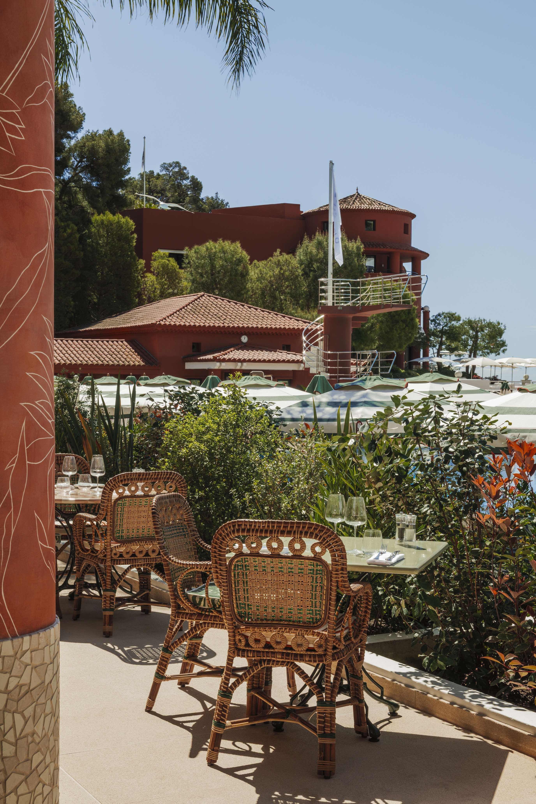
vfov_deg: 39.6
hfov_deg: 27.0
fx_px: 1117
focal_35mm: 50
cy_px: 402
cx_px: 268
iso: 200
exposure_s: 1/100
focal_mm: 50
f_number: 14
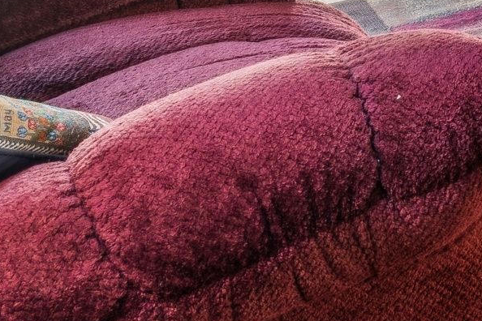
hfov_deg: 14.5
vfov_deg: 11.1
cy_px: -504
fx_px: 1315
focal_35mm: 98
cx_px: 1121
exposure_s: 1.6
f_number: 13
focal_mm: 16.2
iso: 100
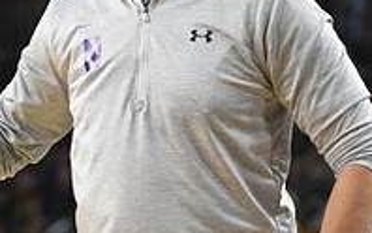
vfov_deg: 3.4
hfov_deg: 5.5
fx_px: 3895
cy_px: 101
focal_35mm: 384
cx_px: 94
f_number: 2.8
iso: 2500
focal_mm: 86
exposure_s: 1/1000
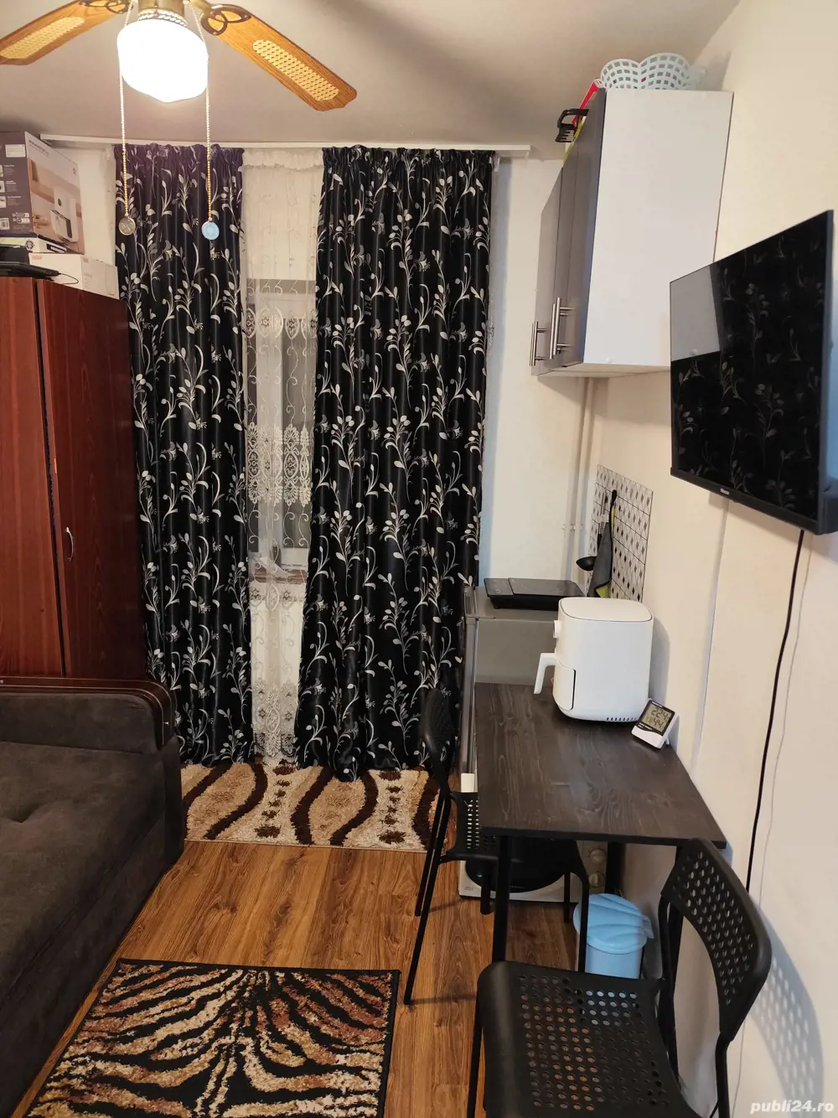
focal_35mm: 23
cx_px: 419
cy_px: 559
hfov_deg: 58.9
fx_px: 743
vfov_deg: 73.9
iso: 500
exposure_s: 1/25
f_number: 1.65
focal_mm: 6.19
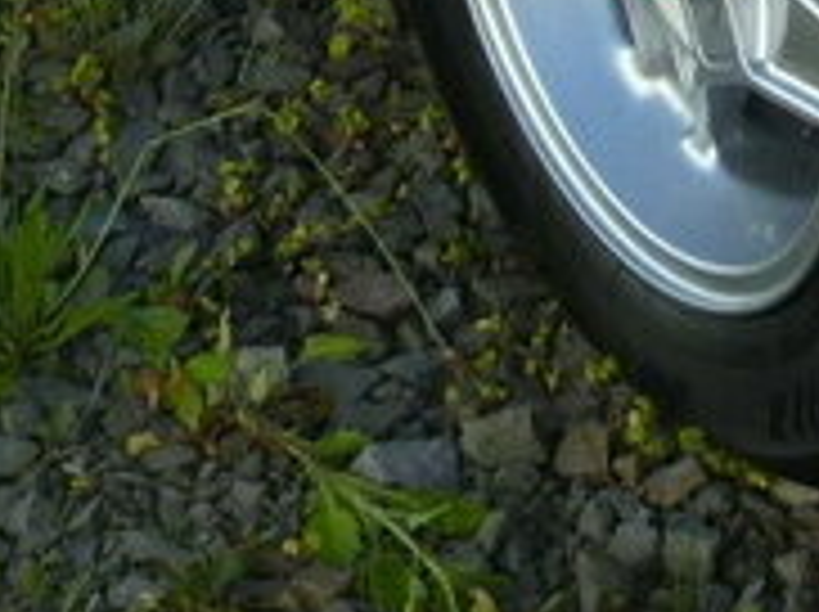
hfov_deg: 7.7
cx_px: 1292
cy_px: -990
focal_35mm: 251
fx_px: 5931
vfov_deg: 5.6
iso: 100
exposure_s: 1/320
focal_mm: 6.8
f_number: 3.8
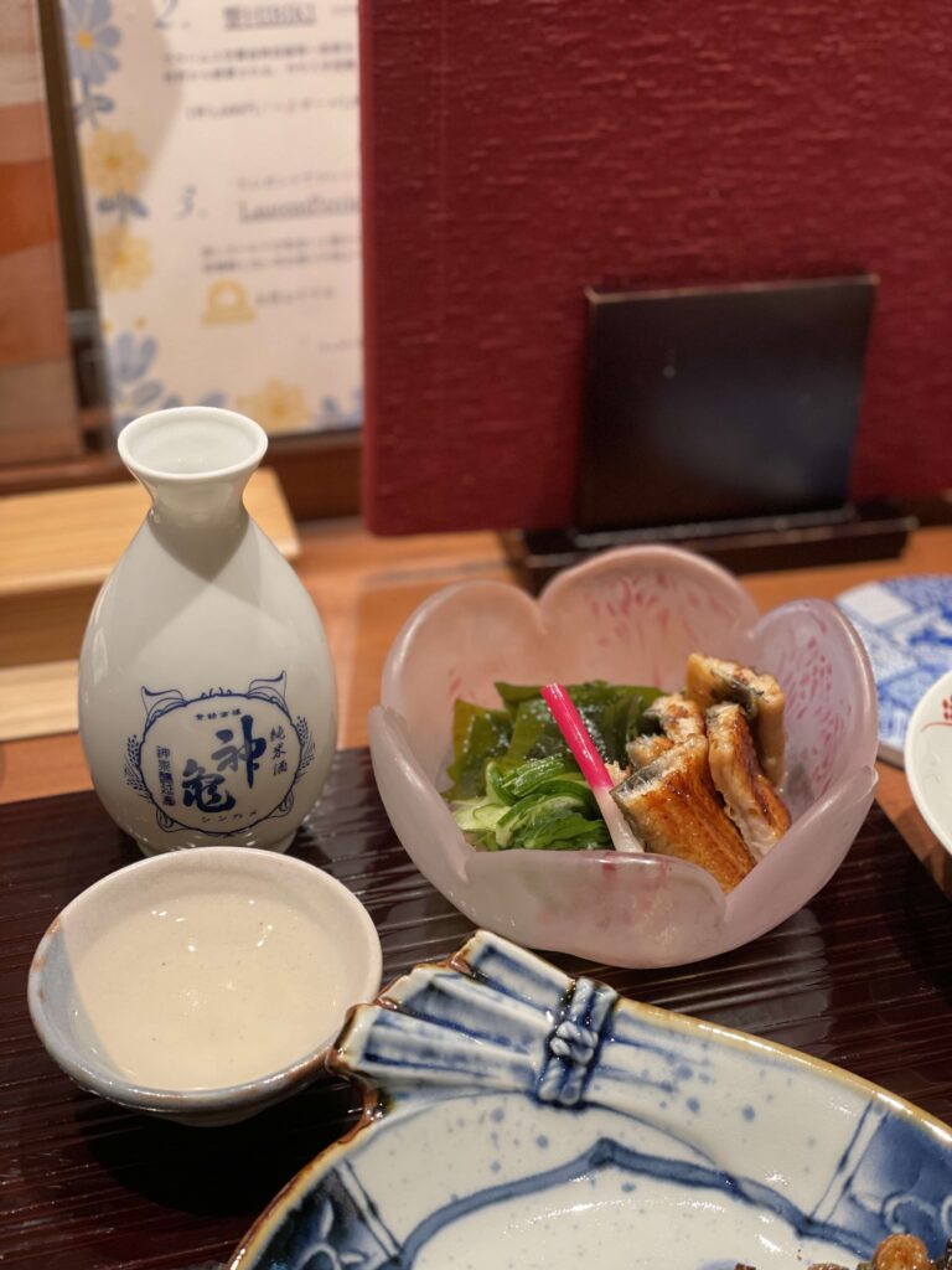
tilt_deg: -34.3
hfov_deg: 28.0
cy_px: 635
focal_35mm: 52
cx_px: 476
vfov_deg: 36.8
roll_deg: -2.0
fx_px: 1907
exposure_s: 1/50
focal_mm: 6
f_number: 2
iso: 160
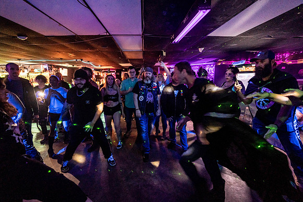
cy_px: 101
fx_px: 118
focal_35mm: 14
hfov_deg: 104.2
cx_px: 152
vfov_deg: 81.2
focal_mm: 14
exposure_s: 1/80
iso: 3200
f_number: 2.8
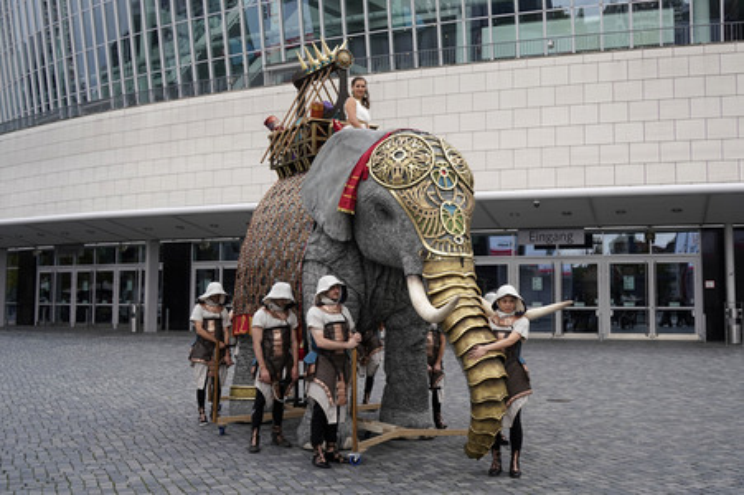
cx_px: 372
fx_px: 743
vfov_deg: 36.8
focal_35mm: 36
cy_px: 248
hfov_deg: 53.2
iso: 640
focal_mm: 36
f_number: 8
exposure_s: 1/320
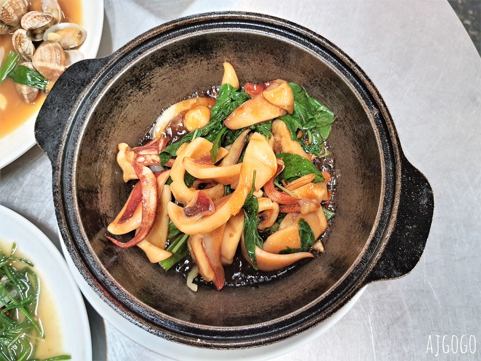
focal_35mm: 26
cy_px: 180
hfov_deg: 67.3
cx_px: 240
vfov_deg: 53.1
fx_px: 361
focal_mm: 4.32
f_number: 1.7
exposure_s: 1/40
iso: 250
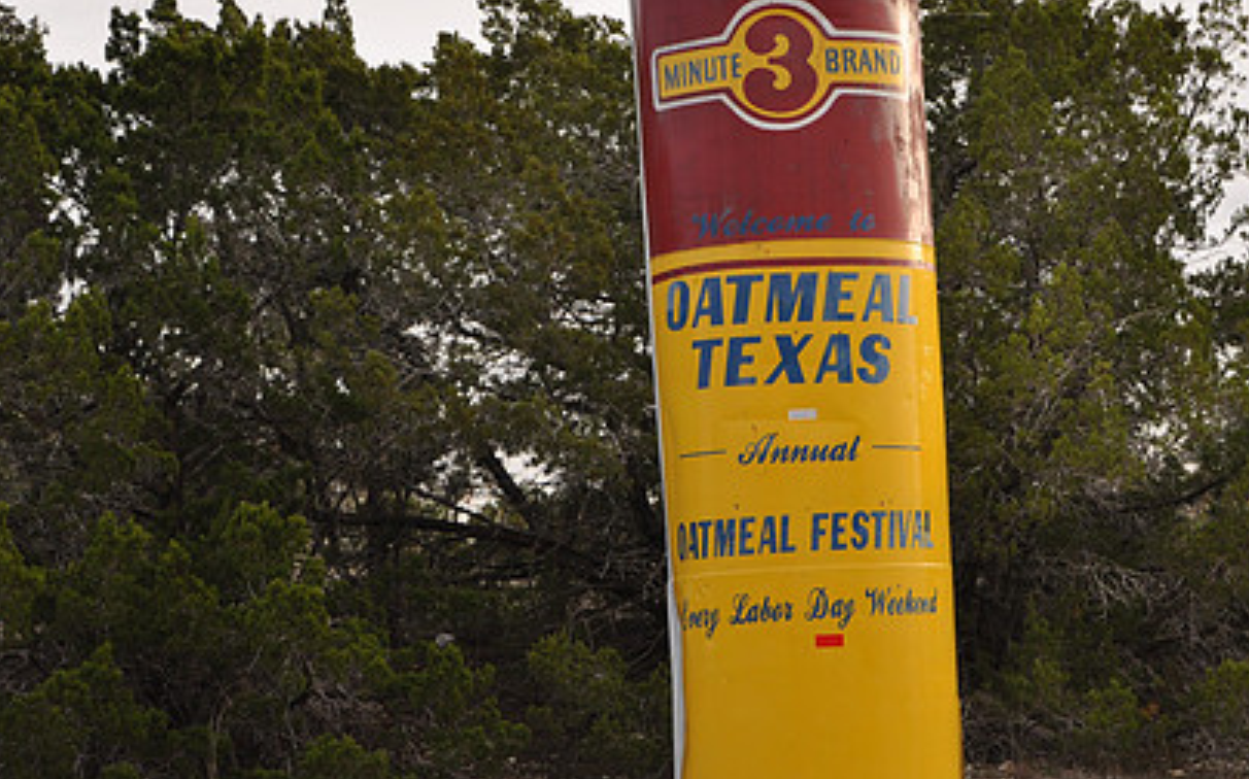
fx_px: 4627
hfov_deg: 15.4
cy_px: 363
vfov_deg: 9.6
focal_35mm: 136
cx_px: 807
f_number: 5.3
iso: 280
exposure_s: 1/200
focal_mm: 62
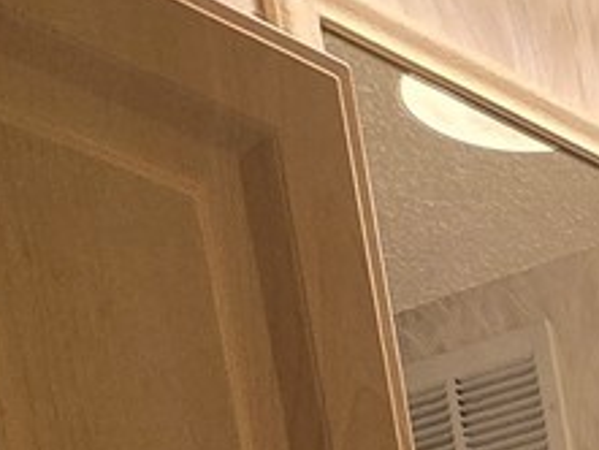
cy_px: 1353
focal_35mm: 94
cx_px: 1483
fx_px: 1627
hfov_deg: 13.8
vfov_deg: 10.7
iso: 50
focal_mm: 2.2
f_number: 2.2
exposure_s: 1/138
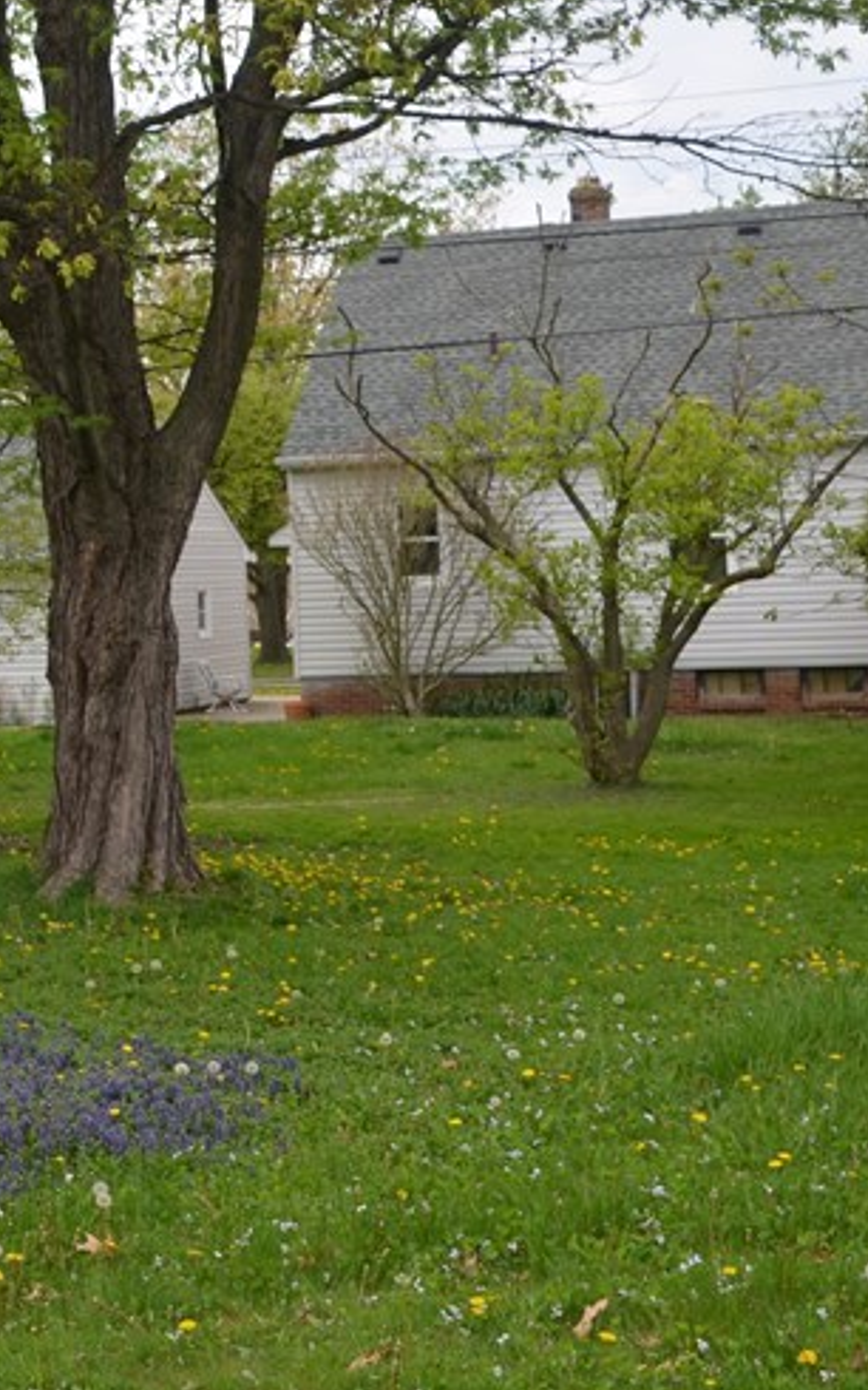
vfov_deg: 33.0
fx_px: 2310
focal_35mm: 61
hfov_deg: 19.7
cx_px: -243
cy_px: 396
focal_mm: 18
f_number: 6.3
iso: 100
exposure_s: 1/200
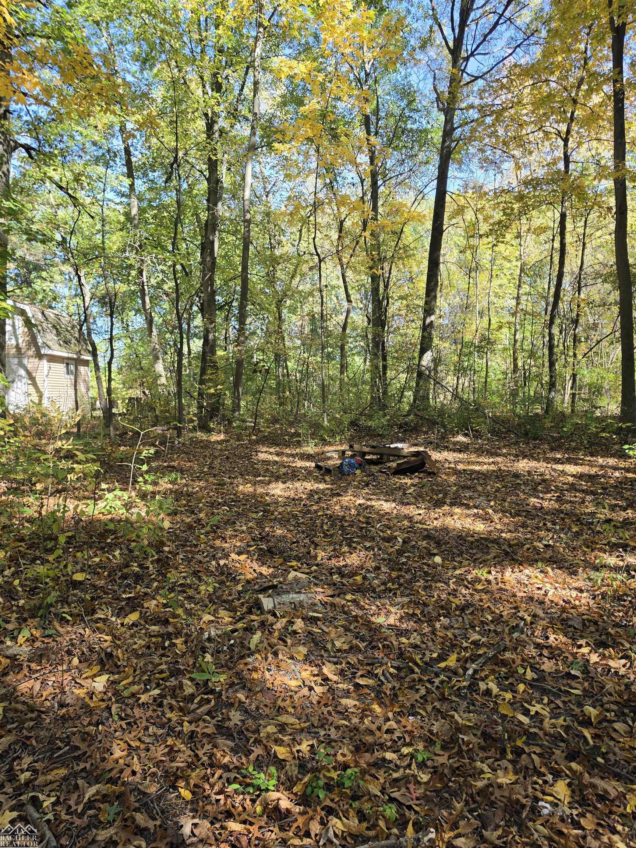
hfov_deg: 58.9
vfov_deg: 73.9
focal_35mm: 23
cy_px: 424
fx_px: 563
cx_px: 318
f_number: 1.4
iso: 25
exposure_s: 1/359
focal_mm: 6.5
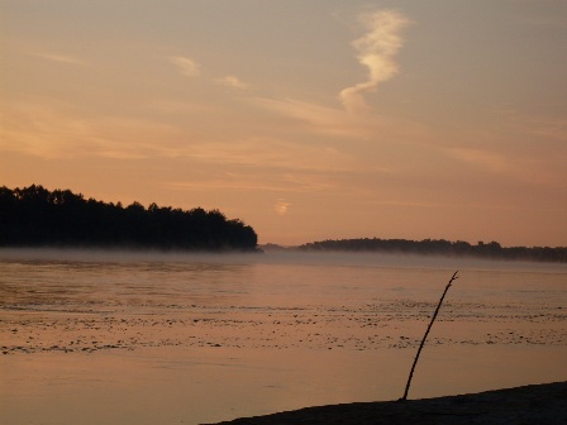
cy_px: 212
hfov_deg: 17.3
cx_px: 284
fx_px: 1867
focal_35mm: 114
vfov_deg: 13.0
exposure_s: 1/250
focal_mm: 18.9
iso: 80
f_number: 5.2
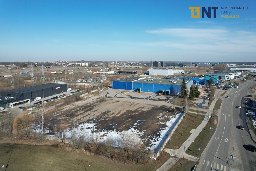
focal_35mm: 22
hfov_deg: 78.6
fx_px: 156
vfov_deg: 57.2
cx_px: 128
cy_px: 86
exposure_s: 1/2000
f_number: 2.8
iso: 110
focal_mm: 8.38
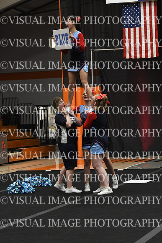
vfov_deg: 19.5
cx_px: 81
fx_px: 708
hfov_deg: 13.0
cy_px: 122
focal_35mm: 105
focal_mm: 70
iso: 4000
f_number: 4
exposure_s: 1/400
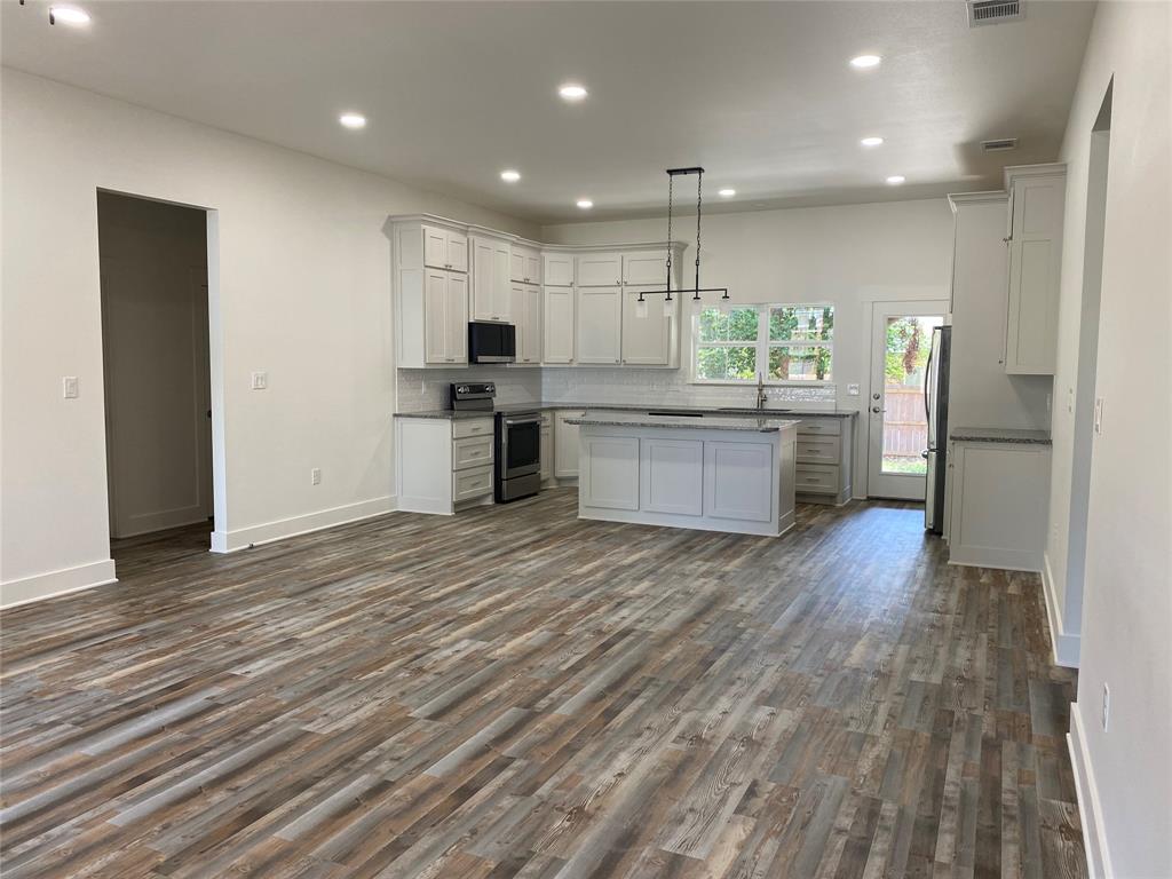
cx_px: 586
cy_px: 440
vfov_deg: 53.1
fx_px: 880
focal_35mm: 26
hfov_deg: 67.3
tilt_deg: -4.2
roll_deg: -0.3
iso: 125
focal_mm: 4.25
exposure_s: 1/120
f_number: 1.8
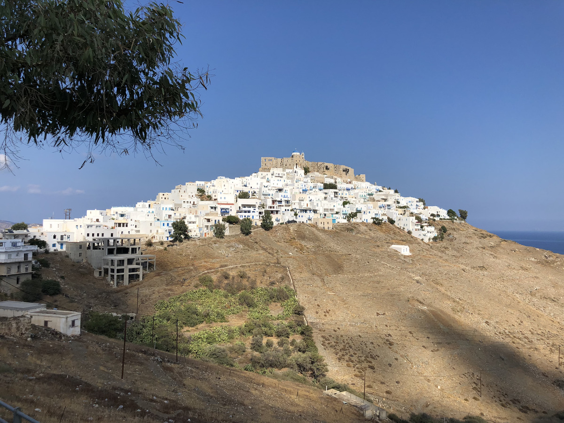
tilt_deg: +2.7
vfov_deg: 49.7
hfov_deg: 63.4
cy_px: 212
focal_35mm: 28
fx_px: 456
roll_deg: +0.0
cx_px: 282
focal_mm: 4
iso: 25
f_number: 1.8
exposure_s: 1/3436
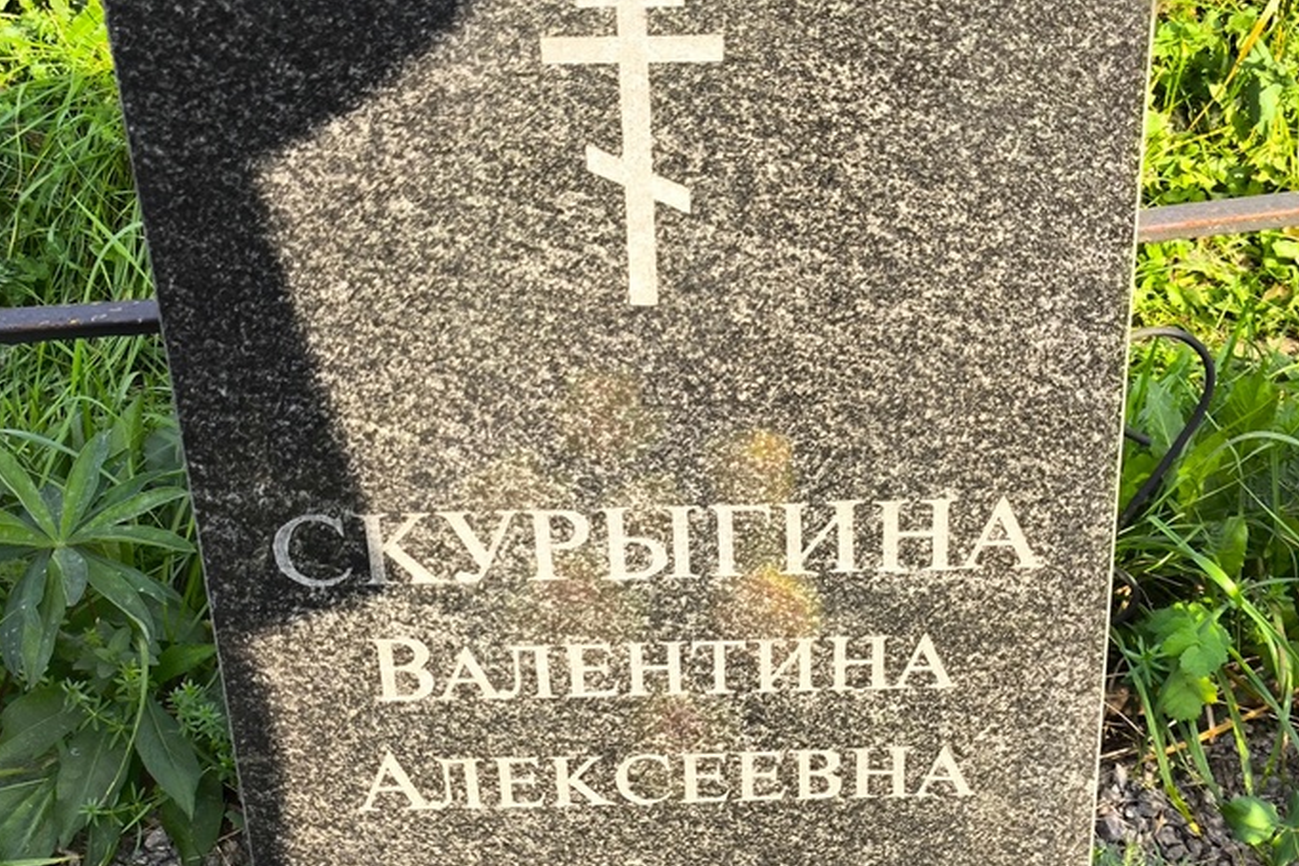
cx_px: 705
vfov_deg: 22.2
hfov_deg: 32.9
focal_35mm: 61
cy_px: 511
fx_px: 2201
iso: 50
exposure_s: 1/242
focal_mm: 4.71
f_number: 1.7
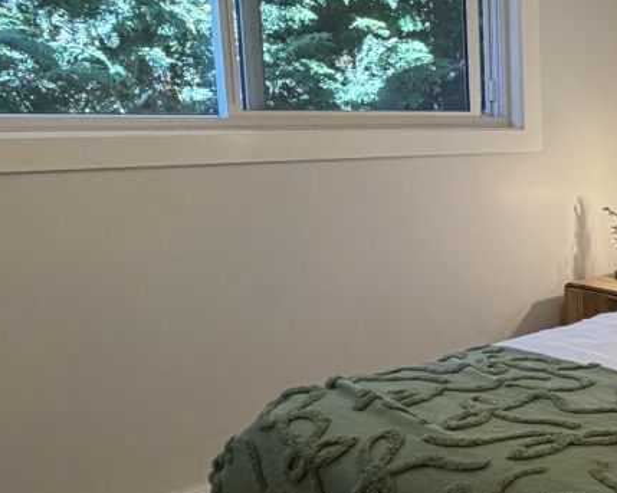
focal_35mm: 51
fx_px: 931
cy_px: 262
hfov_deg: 28.1
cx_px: 861
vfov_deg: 29.7
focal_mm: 2.22
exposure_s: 1/120
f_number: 2.2
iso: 320
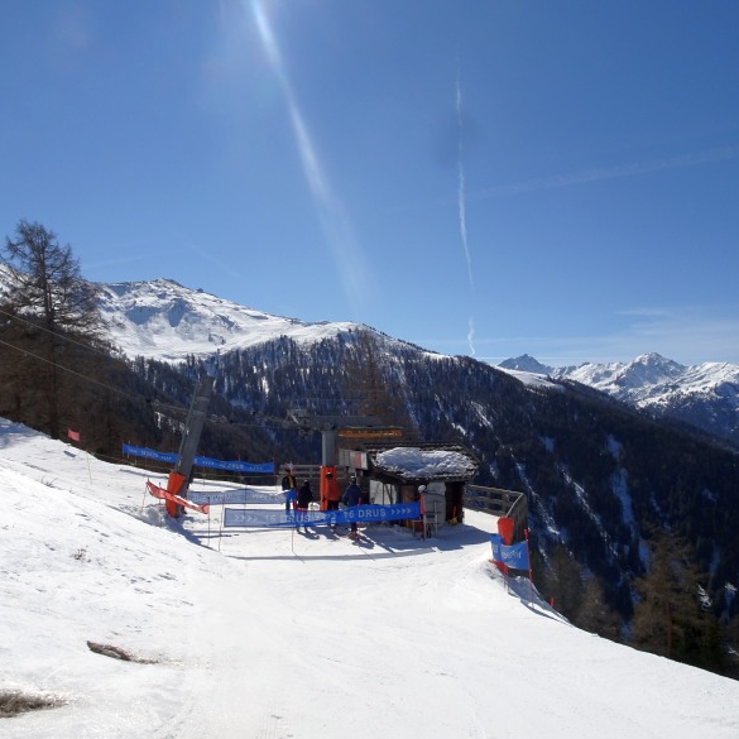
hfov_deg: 55.6
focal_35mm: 29
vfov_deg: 55.6
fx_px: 700
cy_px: 368
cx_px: 346
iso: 80
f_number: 3.5
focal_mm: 4.1
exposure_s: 1/2000
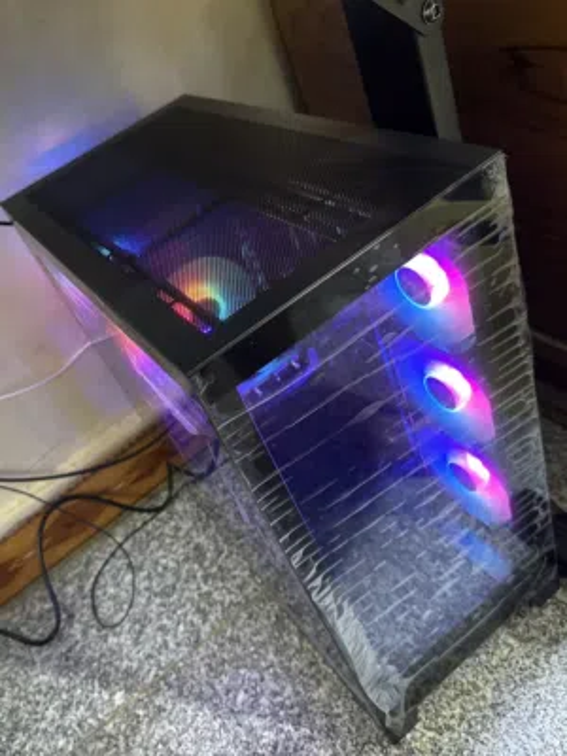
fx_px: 524
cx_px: 284
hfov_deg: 56.8
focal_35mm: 24
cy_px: 378
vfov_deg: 71.6
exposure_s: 1/35
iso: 800
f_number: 1.78
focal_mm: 6.76
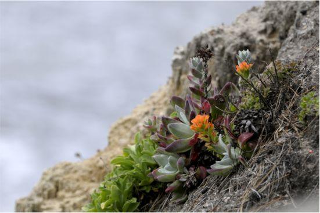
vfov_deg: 3.7
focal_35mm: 375
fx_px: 3332
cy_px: 106
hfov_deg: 5.5
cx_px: 160
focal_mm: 250
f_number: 5.6
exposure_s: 1/320
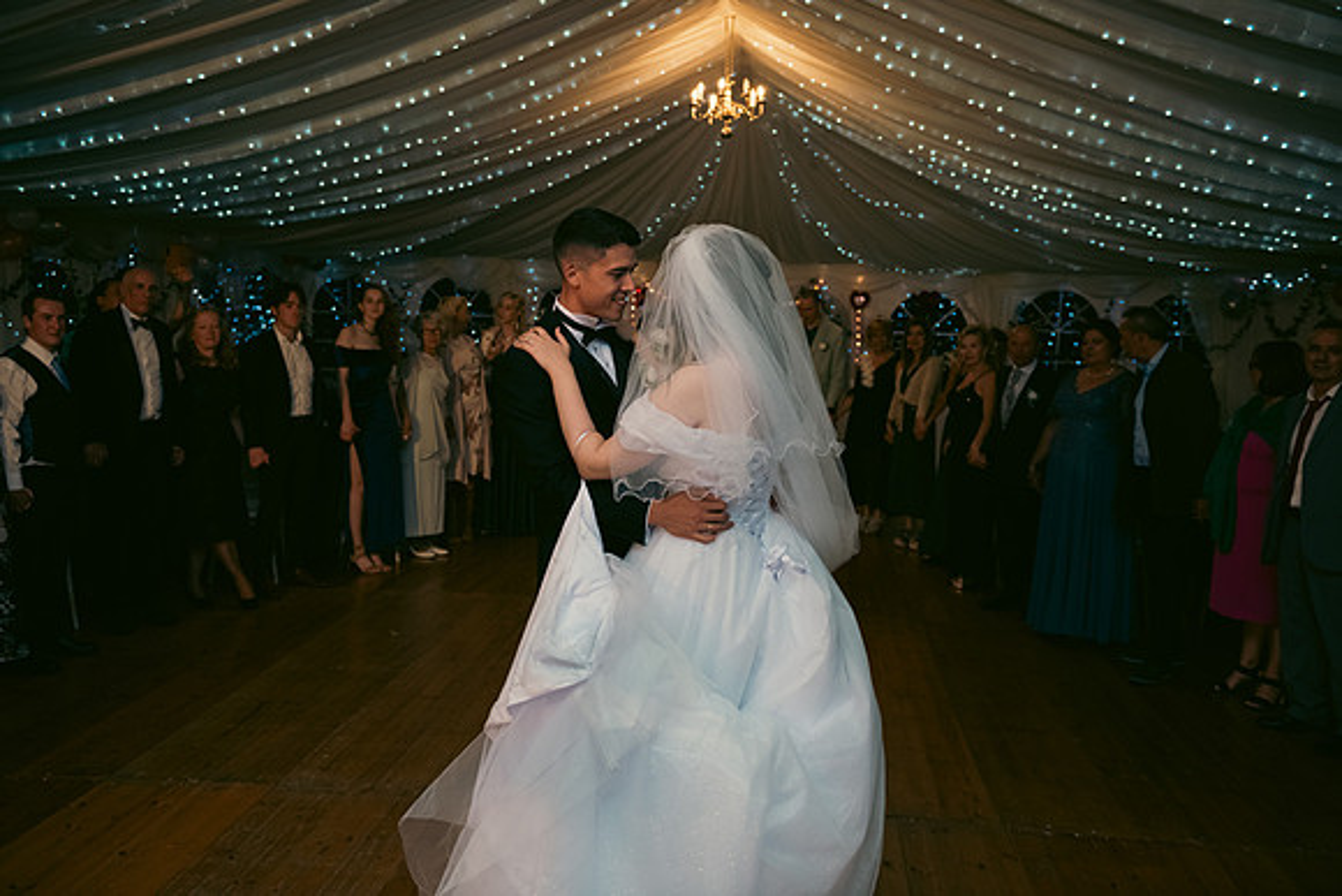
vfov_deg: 38.9
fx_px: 1268
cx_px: 671
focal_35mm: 34
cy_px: 448
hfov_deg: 55.8
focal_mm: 34
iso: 800
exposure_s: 1/160
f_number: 3.5
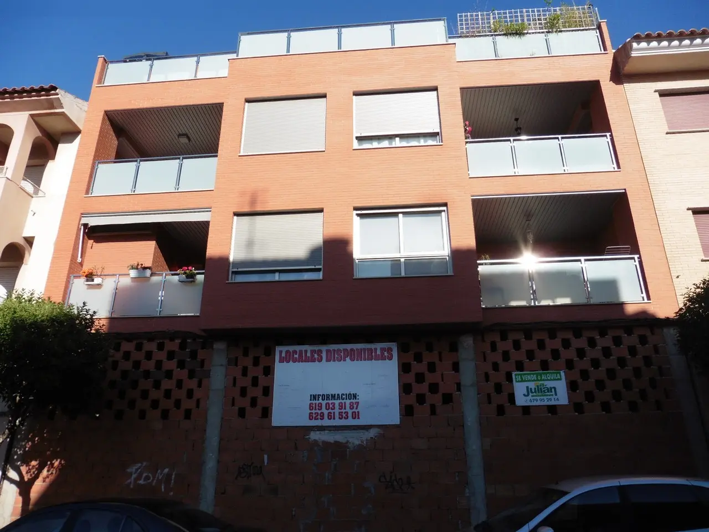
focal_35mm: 24
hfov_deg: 71.6
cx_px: 354
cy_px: 266
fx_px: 492
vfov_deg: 56.8
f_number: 3.3
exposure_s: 1/1000
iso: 100
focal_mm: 4.3
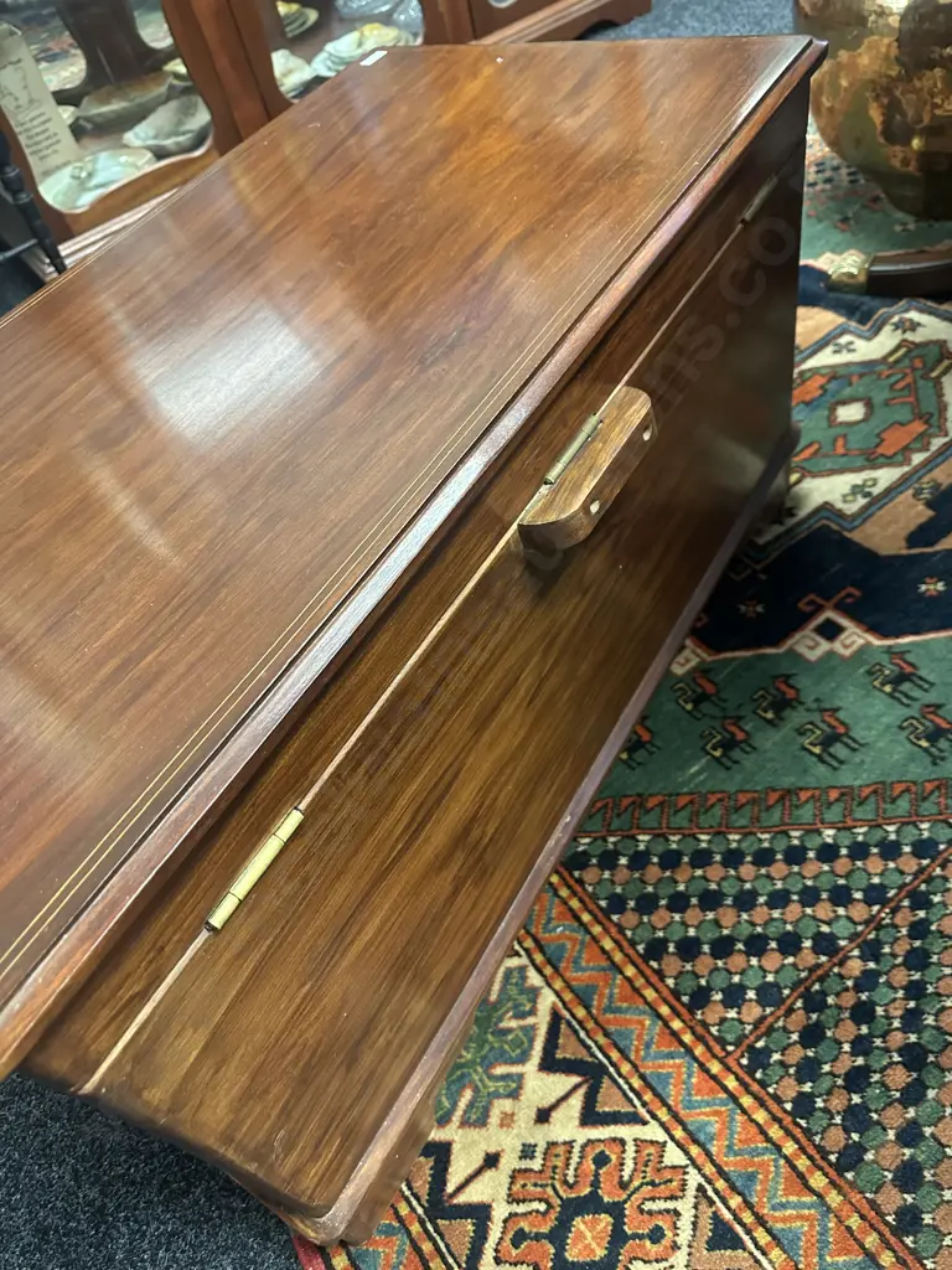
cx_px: 476
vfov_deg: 71.6
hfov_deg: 56.8
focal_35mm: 24
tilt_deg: -48.5
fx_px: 880
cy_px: 635
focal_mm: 6.86
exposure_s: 1/50
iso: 640
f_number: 1.78
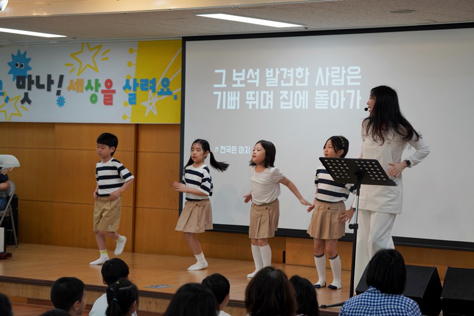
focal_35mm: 95
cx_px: 237
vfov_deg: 14.4
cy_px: 158
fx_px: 1251
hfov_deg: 21.5
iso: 500
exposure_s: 1/160
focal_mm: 95
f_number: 4
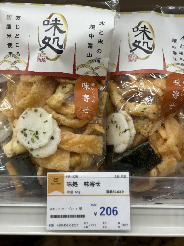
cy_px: 123
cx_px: 92
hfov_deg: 28.0
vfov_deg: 36.8
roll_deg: +0.3
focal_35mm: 52
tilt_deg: -5.2
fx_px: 369
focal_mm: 5.96
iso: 40
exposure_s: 1/100
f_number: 1.6
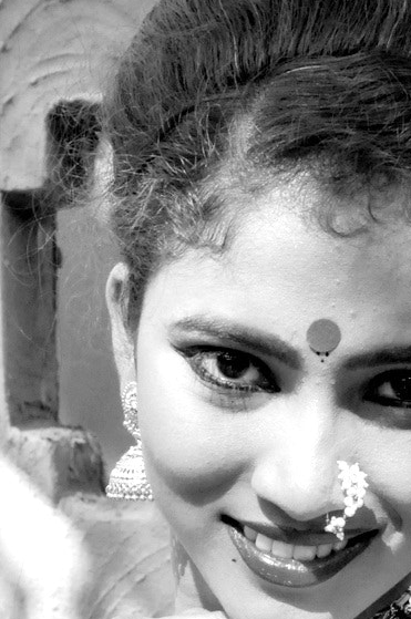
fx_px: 2508
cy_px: 750
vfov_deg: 13.7
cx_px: 225
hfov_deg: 9.4
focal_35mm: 146
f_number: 11
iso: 800
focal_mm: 34
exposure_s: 1/100
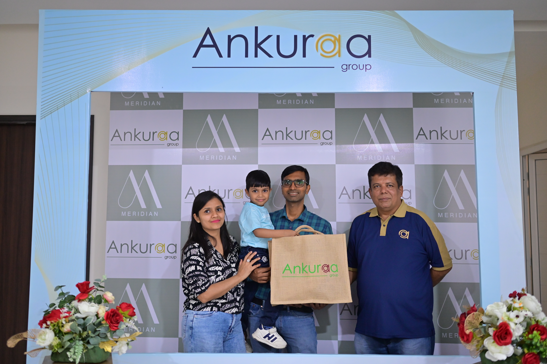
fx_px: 531
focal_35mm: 35
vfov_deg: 37.8
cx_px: 274
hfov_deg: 54.5
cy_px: 182
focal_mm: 35
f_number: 1.8
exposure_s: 1/125
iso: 2000
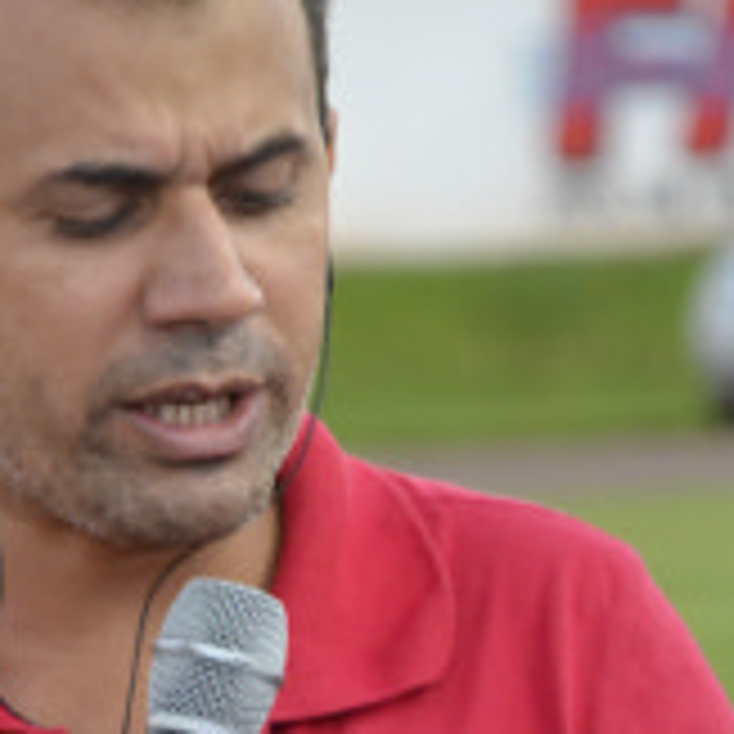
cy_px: 748
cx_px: 56
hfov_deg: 3.3
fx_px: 12650
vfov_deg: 3.3
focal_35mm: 527
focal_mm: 135
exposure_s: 1/80
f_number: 5.6
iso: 3200
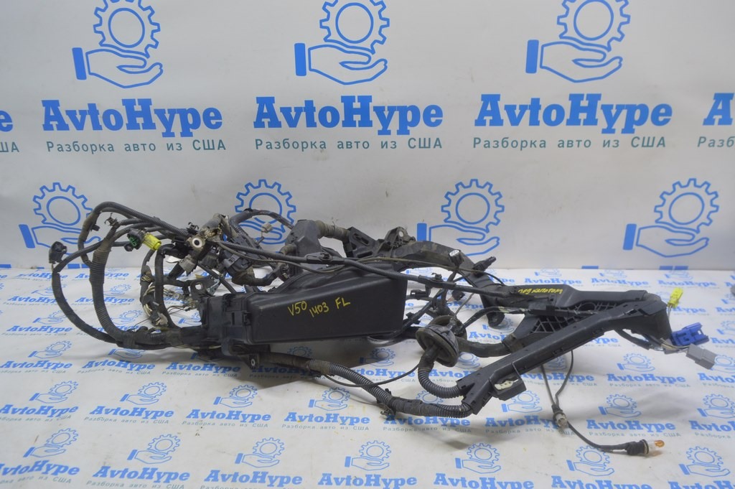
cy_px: 244
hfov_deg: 67.4
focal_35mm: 27
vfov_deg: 47.9
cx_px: 368
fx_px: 551
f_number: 5.6
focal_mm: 18
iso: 400
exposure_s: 1/20
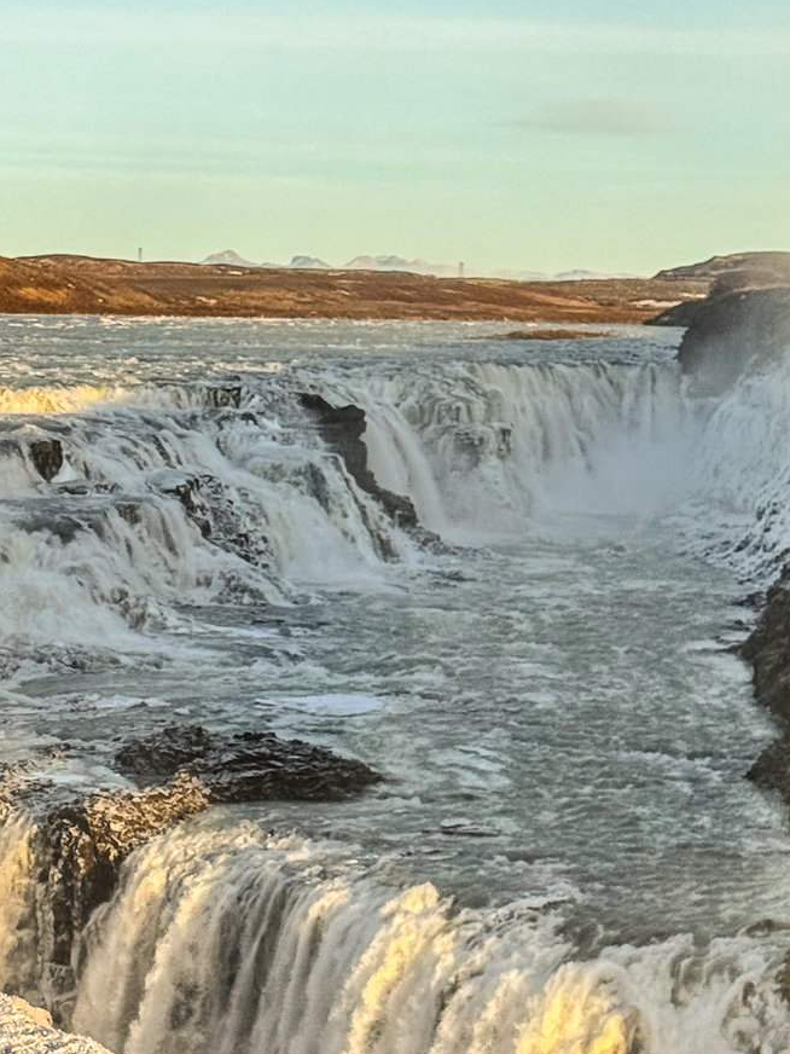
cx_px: 120
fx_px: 3378
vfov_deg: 17.7
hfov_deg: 13.3
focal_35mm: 111
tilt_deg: -7.0
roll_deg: -1.0
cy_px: 751
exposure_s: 1/2833
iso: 64
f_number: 1.78
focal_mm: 6.76
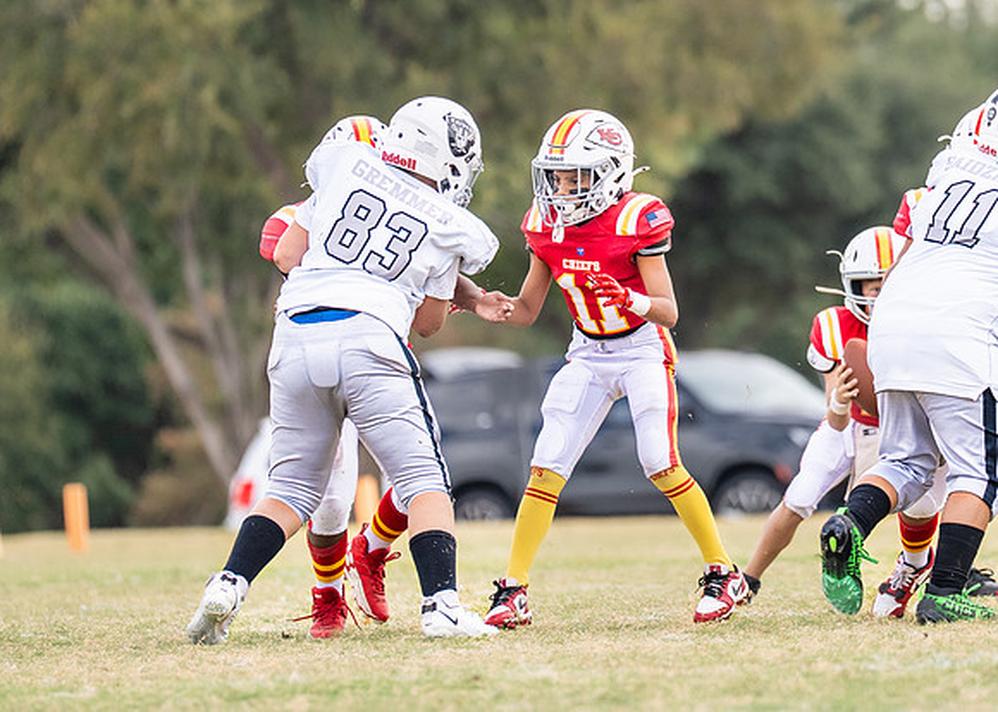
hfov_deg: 3.6
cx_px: 862
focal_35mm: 559
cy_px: 183
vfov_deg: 2.6
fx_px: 15829
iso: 160
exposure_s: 1/1250
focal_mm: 200
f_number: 2.8
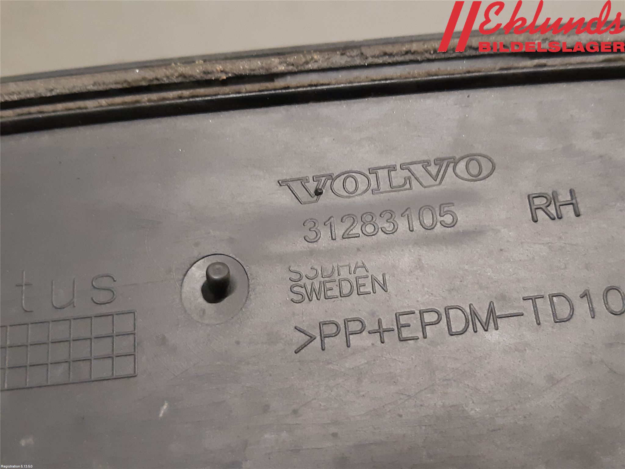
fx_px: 469
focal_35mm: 26
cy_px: 234
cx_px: 312
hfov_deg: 67.3
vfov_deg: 53.1
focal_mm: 3.93
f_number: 1.7
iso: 320
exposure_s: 1/60
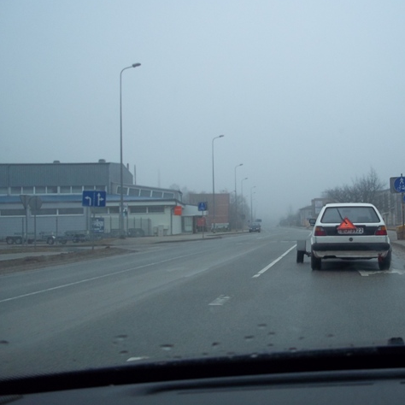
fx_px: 569
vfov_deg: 39.2
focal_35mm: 43
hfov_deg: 38.7
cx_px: 272
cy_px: 201
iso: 80
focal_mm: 6.5
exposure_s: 1/200
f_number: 3.1
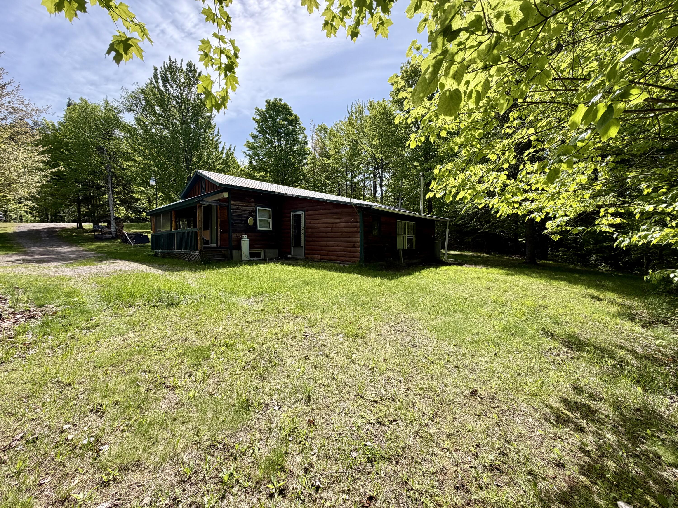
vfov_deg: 85.7
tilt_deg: -3.0
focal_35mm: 14
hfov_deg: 102.1
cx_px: 339
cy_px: 254
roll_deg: +0.7
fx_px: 274
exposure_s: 1/742
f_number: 2.2
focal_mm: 2.22
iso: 40
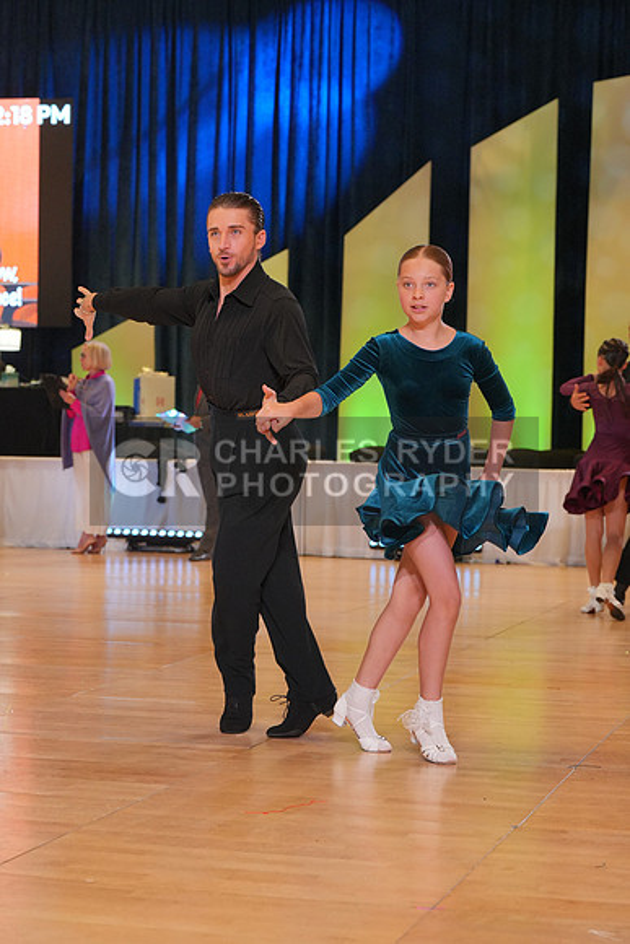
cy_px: 472
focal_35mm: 79
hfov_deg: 17.3
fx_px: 2072
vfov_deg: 25.7
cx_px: 315
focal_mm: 79
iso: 2500
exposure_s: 1/400
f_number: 5.6
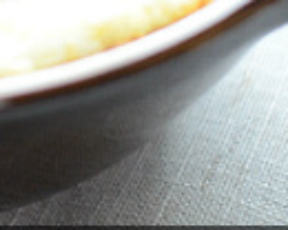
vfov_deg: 6.1
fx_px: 2105
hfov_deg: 7.4
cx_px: -346
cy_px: -270
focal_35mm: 247
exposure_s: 1/800
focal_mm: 30
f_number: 2.2
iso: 1100
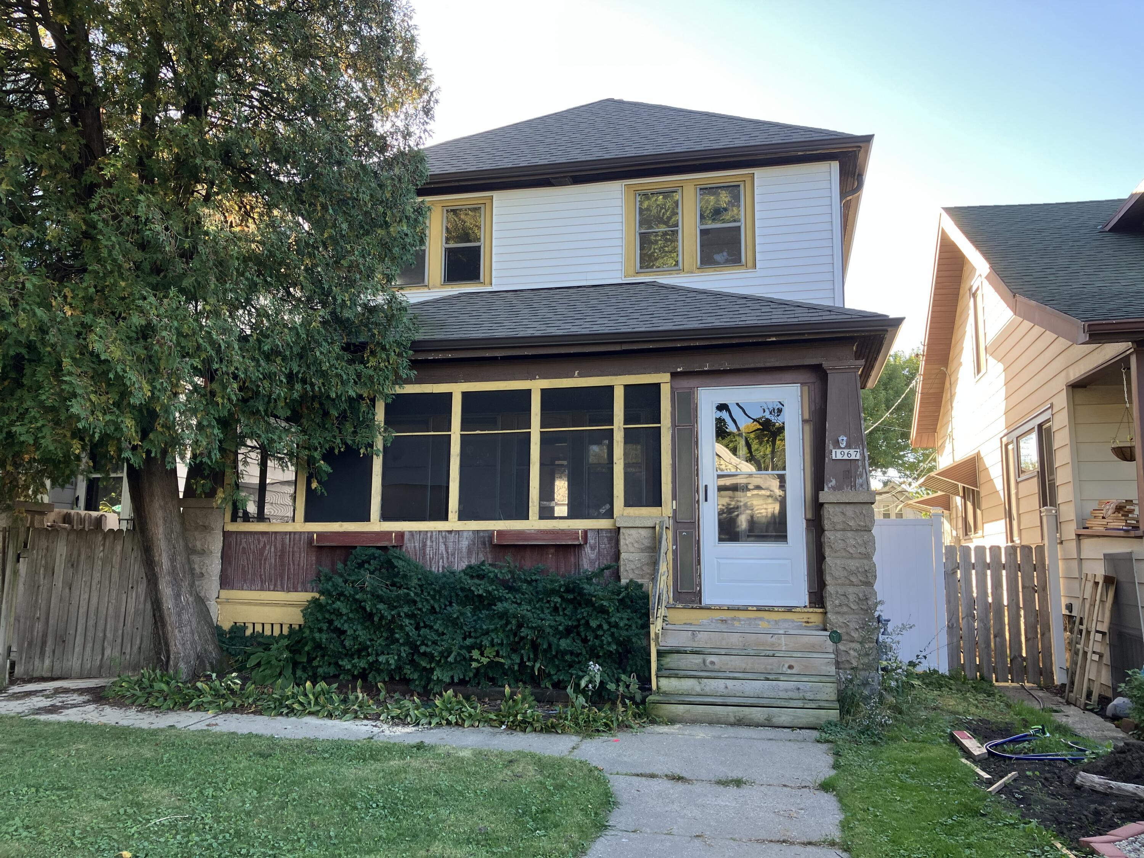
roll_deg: -1.0
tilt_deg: +8.2
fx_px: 925
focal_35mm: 28
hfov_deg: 63.4
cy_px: 429
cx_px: 572
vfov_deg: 49.7
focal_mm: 3.99
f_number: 1.8
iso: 20
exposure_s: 1/121
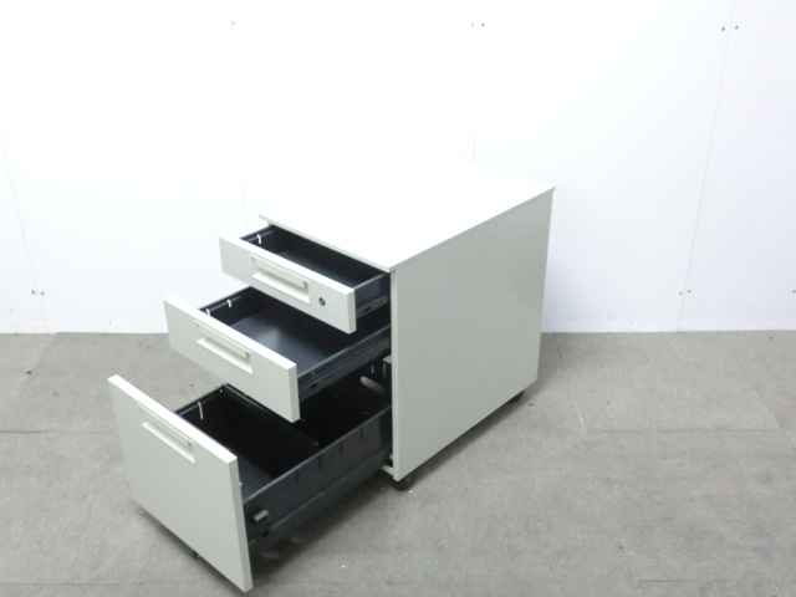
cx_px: 398
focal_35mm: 38
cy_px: 298
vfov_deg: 37.7
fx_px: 874
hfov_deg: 49.0
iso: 800
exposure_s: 1/20
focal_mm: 6.9
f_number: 3.9
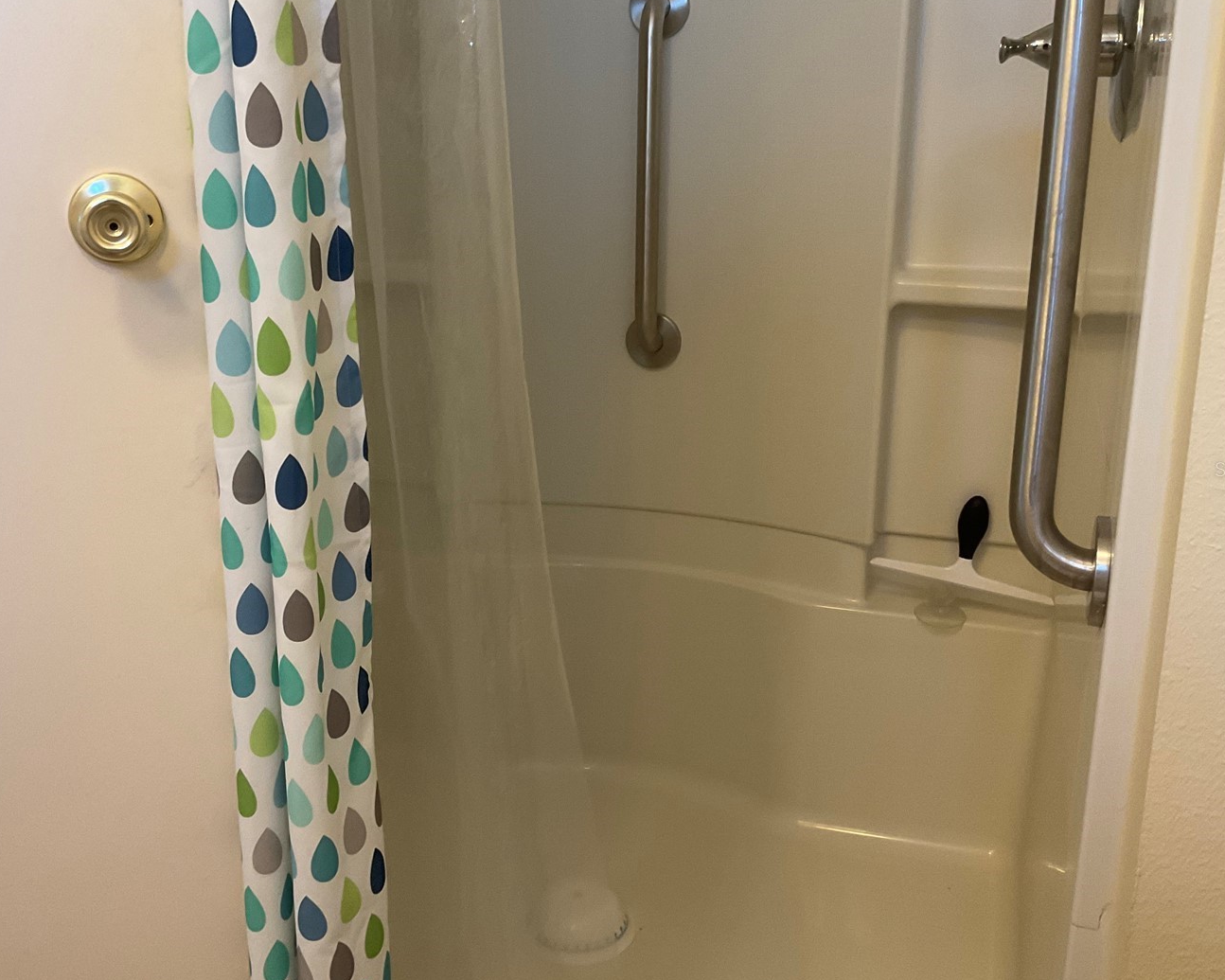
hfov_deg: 51.4
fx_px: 1269
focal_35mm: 35
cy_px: 469
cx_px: 547
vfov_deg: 42.2
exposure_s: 1/60
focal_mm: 3
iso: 100
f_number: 1.8
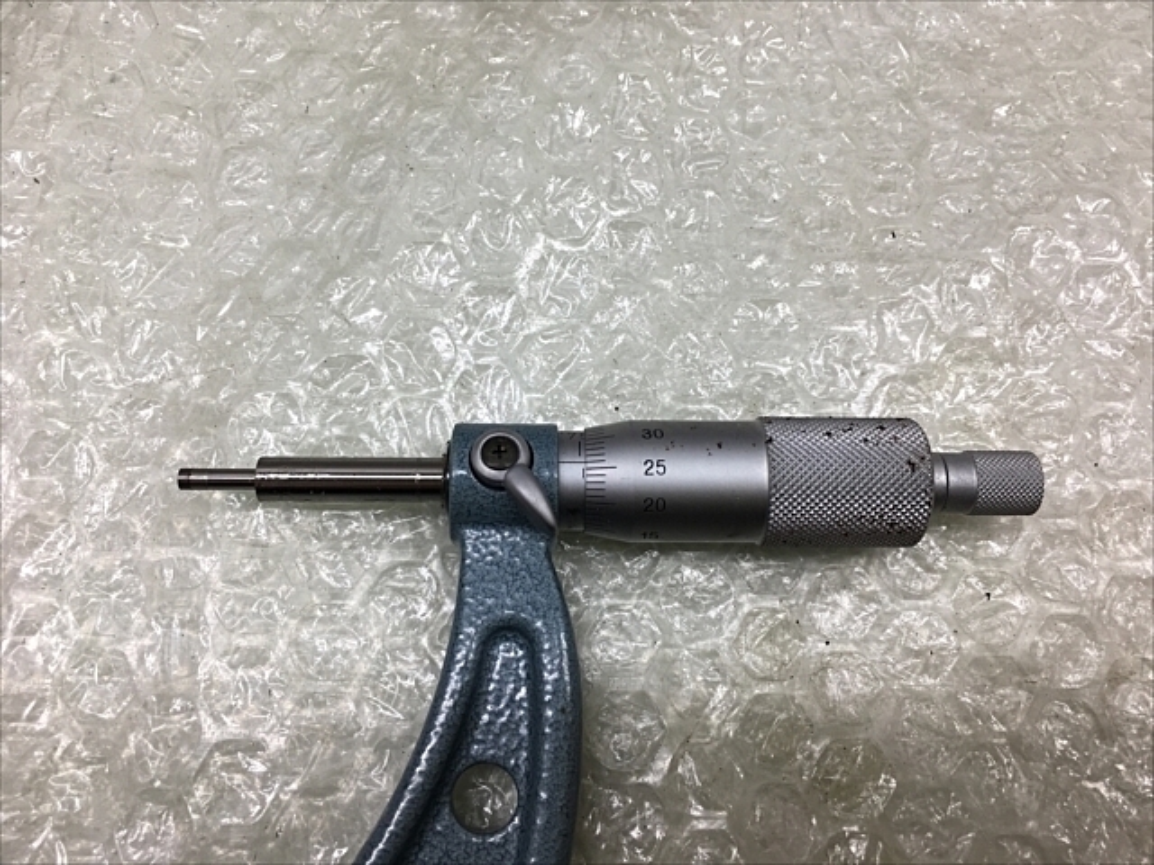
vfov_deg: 48.2
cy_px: 432
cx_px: 577
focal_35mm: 29
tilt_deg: -71.9
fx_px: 967
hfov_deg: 61.7
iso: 25
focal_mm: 4.15
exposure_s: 1/120
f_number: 2.2
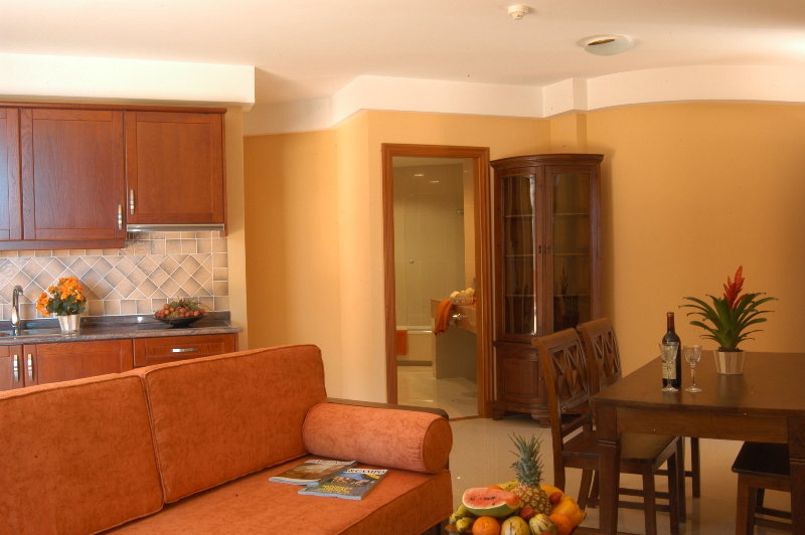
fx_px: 704
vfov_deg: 41.6
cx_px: 402
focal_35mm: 32
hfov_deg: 59.5
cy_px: 268
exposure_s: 1
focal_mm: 21
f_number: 22
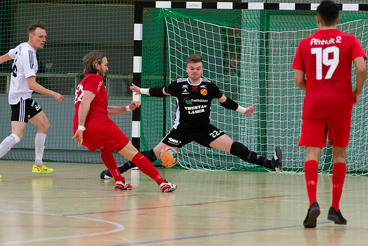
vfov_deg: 5.0
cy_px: 123
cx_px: 184
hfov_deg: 7.4
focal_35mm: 277
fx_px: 2829
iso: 4500
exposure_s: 1/640
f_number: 5.6
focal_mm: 260
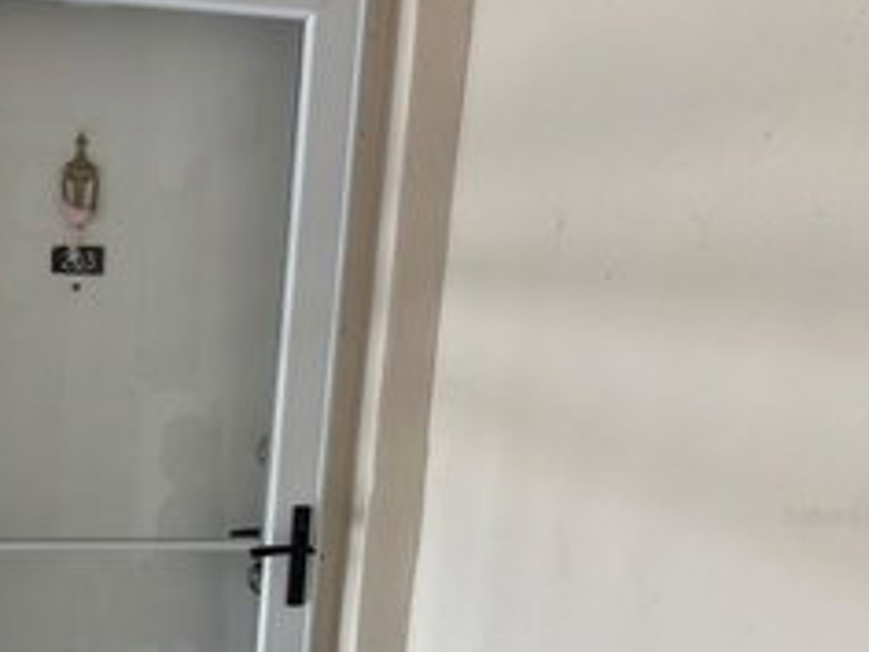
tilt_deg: -13.2
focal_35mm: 47
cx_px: 90
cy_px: 516
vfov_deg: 30.2
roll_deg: -2.8
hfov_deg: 37.8
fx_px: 1180
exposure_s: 1/106
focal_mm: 5.96
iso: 125
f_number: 1.6
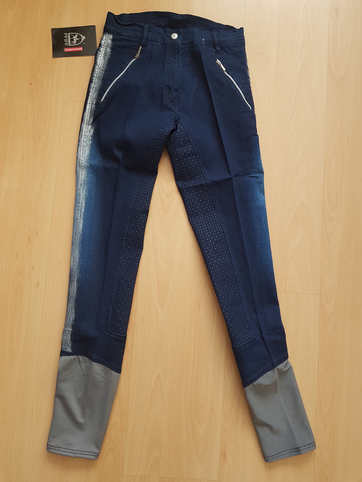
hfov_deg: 53.1
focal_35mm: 26
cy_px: 241
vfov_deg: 67.3
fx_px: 363
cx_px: 181
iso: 64
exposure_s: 1/50
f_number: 1.7
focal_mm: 4.2
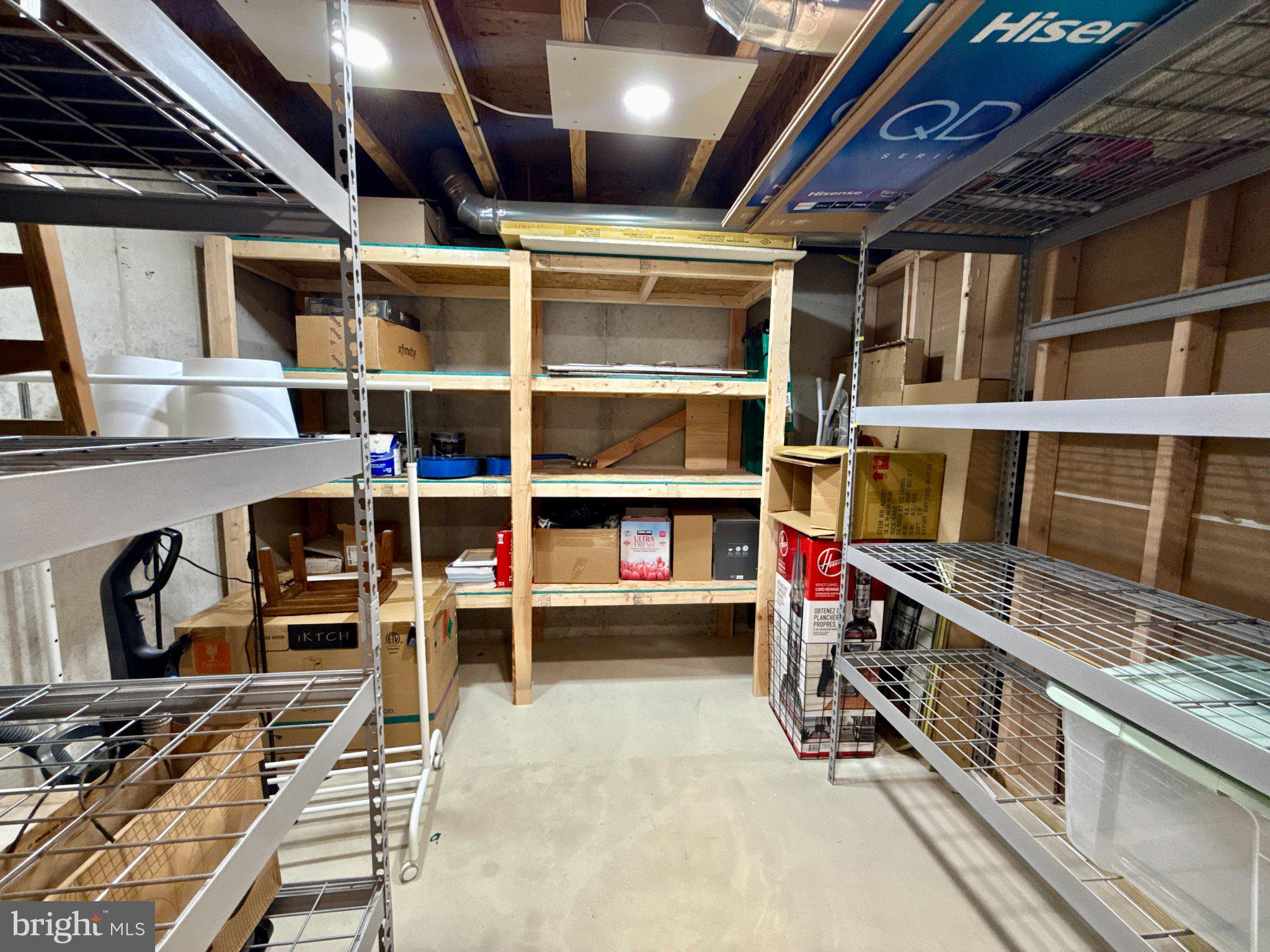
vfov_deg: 85.7
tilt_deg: -6.6
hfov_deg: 102.1
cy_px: 476
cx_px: 635
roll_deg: +0.1
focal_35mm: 14
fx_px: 514
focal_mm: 2.22
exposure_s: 1/60
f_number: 2.2
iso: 500
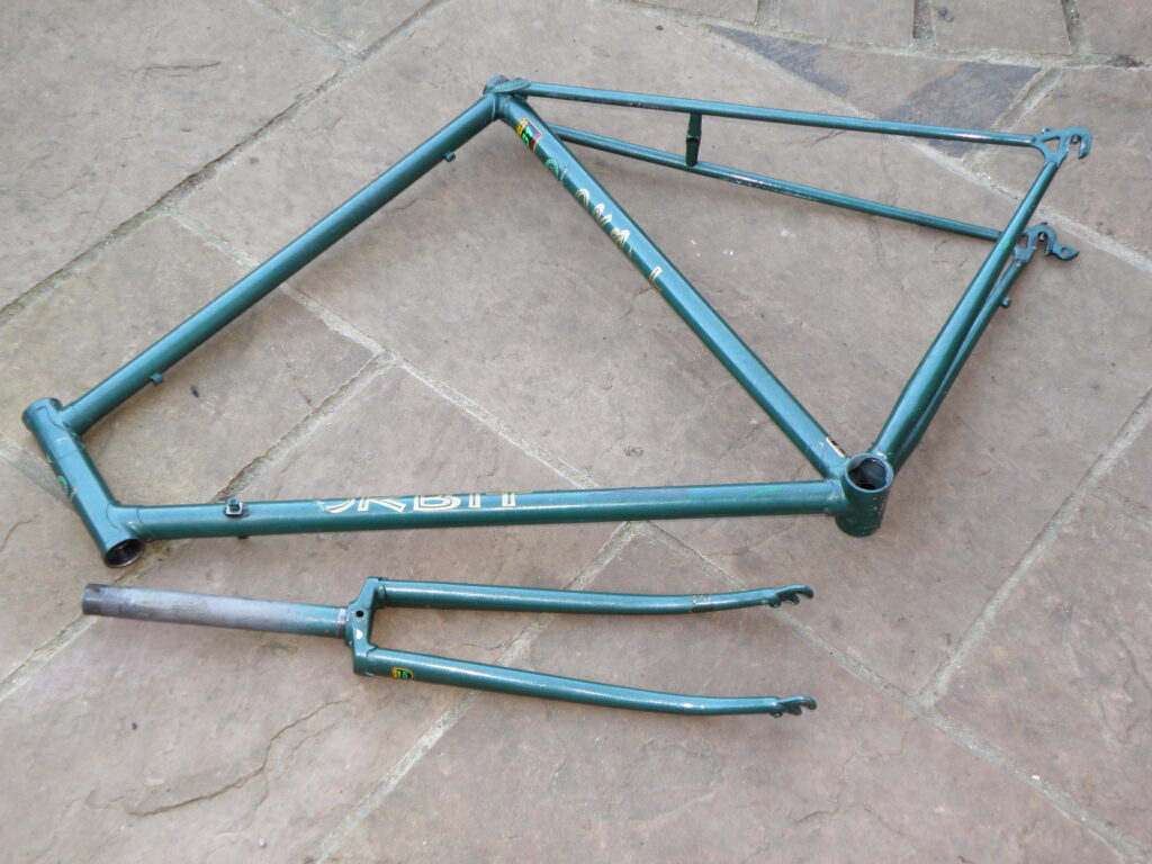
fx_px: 1731
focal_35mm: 52
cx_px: 576
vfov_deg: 28.0
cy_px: 432
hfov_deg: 36.8
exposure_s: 1/50
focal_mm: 9.31
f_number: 3.5
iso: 80
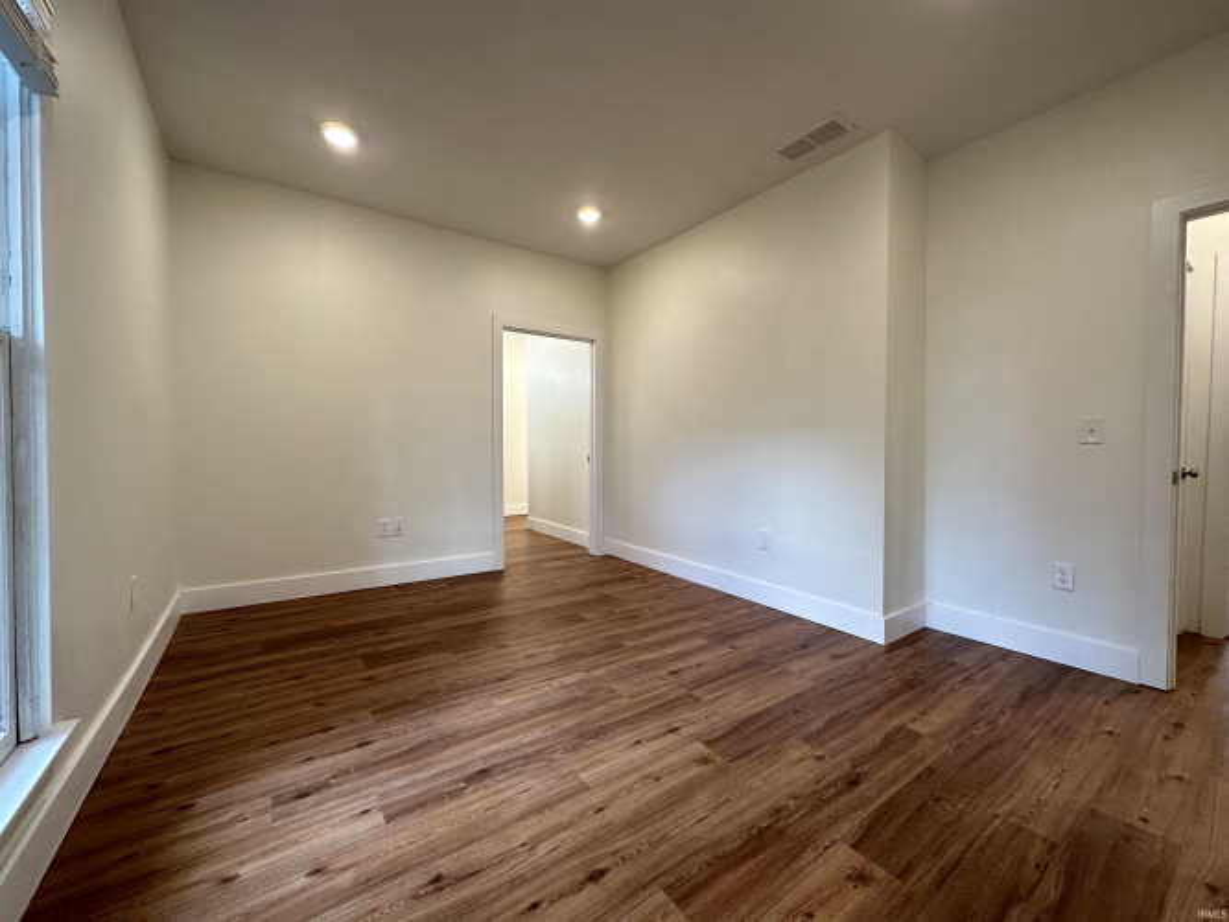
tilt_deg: -1.9
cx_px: 614
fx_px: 497
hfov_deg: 102.1
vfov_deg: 85.7
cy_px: 461
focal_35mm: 14
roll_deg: -0.5
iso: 160
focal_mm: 2.22
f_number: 2.2
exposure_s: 1/120
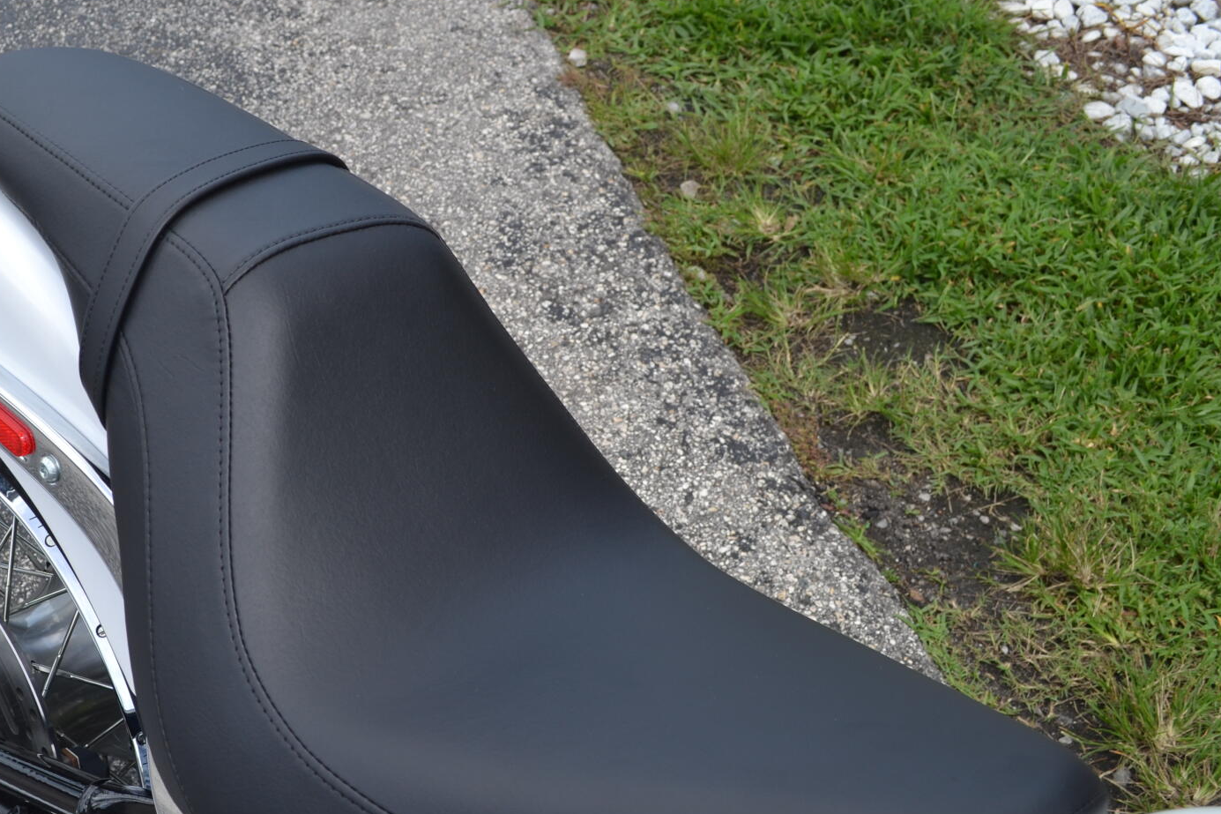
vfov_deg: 25.9
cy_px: 490
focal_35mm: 52
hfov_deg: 37.6
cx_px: 361
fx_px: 1763
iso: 100
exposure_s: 1/200
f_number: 7.1
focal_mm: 24
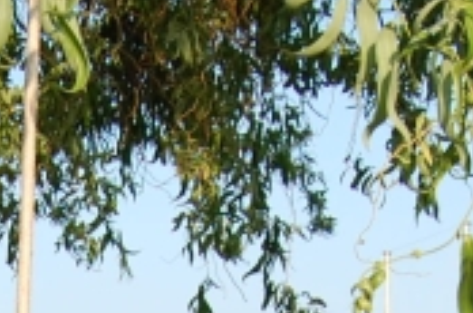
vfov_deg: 7.4
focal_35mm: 171
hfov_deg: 11.8
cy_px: 788
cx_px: -117
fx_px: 2241
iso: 200
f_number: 6.3
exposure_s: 1/160
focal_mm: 18
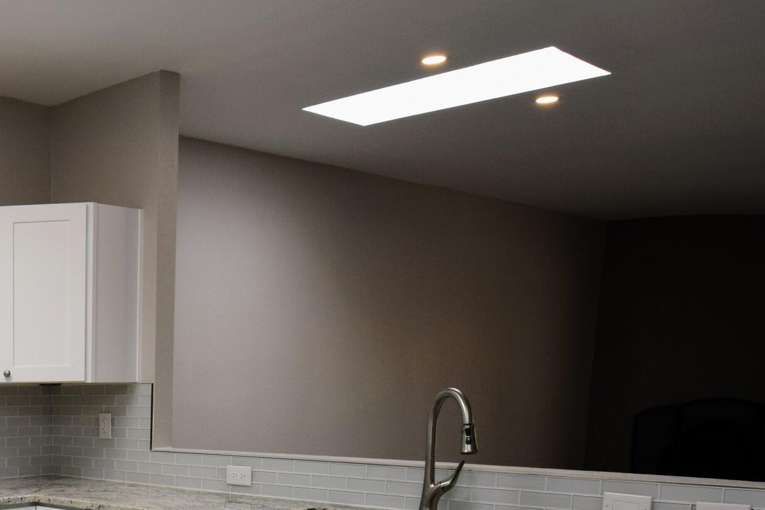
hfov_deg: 37.3
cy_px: 527
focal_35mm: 44
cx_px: -75
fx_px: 935
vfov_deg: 28.4
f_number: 5.6
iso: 400
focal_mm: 12
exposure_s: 1/125
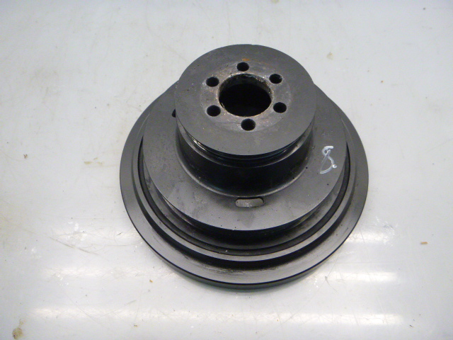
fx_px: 380
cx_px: 226
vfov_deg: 48.2
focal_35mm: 29
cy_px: 170
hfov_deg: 61.7
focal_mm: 5.2
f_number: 4.1
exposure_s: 1/30
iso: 400
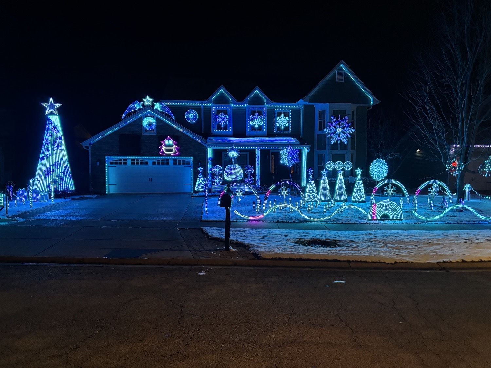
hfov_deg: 67.3
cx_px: 246
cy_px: 184
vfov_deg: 53.1
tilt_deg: -1.1
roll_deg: +0.2
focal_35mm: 26
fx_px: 369
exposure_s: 1/45
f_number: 1.6
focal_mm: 5.96
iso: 500
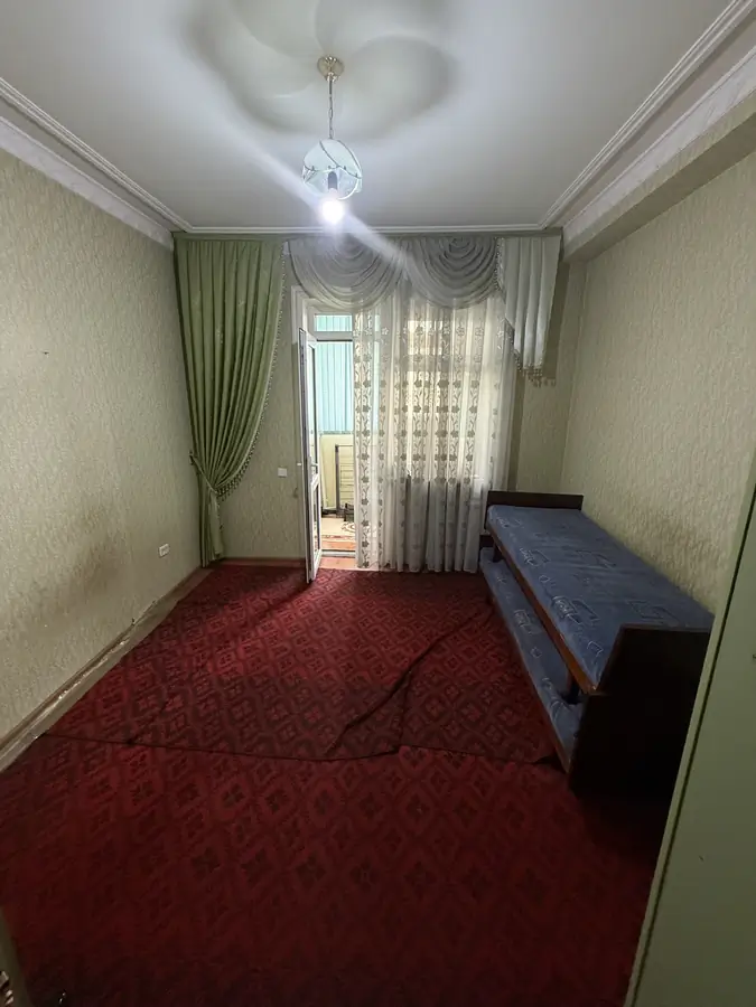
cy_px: 504
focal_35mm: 14
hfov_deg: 85.7
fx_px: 408
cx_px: 378
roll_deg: -1.0
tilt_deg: -14.5
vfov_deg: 102.1
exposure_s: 1/82
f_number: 2.2
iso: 320
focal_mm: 2.22
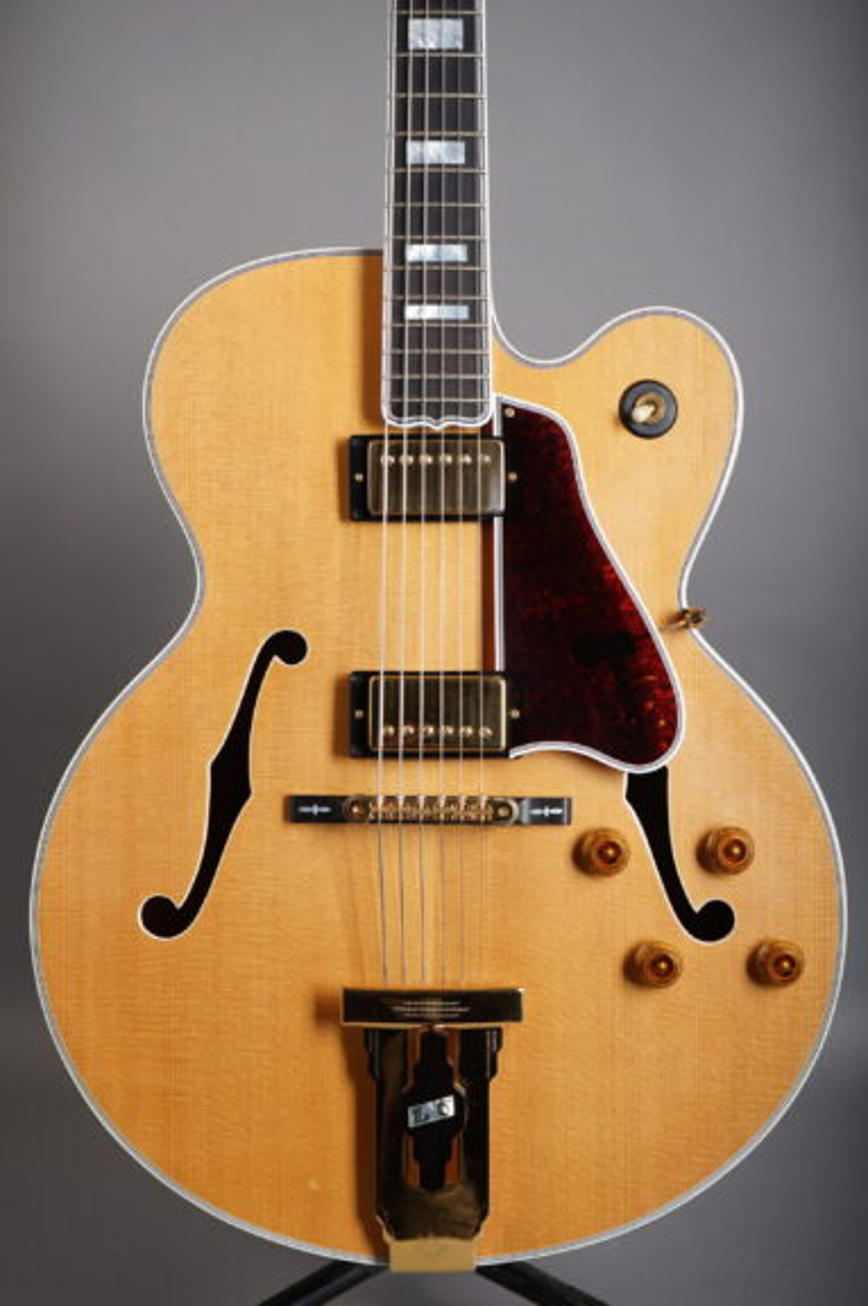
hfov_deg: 20.3
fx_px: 2427
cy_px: 653
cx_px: 434
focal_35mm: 67
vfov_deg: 30.1
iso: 160
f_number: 8
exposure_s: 1/160
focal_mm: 67
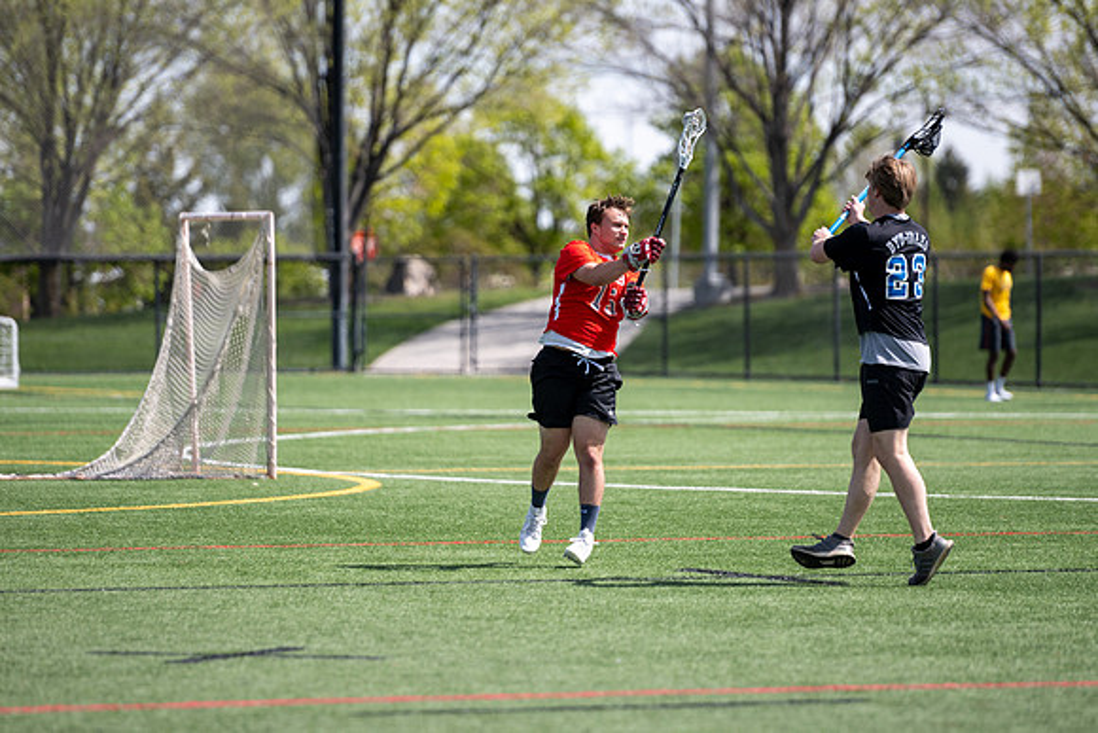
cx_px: 567
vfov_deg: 5.9
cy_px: 384
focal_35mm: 233
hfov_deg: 8.8
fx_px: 7112
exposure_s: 1/2000
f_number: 2.8
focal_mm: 200
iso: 100
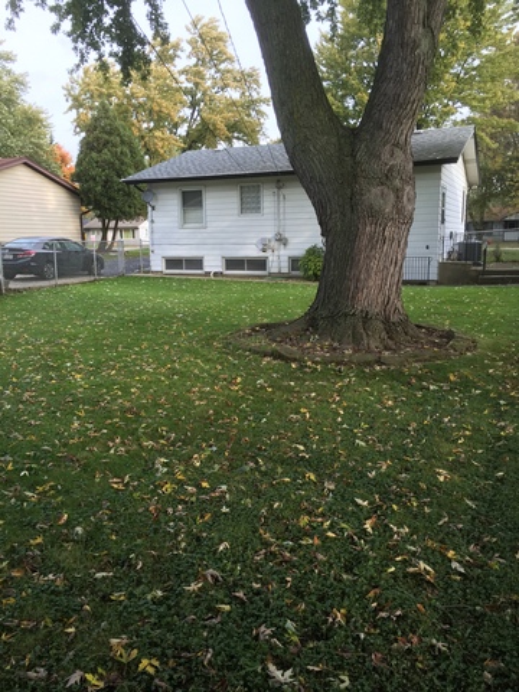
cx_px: 260
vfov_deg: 61.7
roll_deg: +1.1
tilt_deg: -9.3
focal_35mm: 29
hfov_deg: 48.2
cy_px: 346
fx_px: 580
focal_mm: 4.15
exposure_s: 1/159
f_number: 2.2
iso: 32
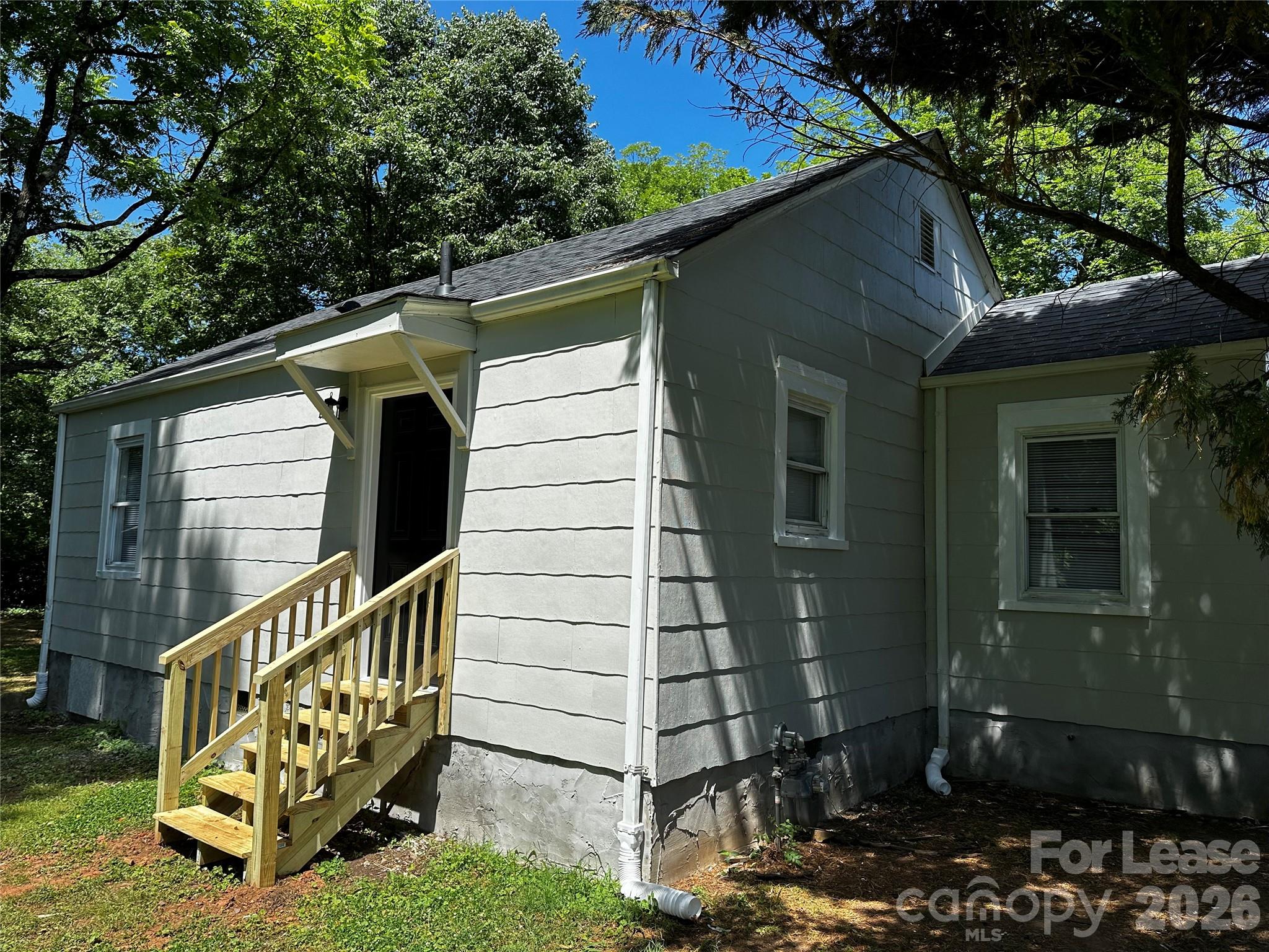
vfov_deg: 56.8
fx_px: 880
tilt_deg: +5.4
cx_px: 634
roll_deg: -1.5
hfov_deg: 71.6
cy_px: 476
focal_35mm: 24
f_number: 1.78
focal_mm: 6.86
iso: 80
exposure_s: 1/3247
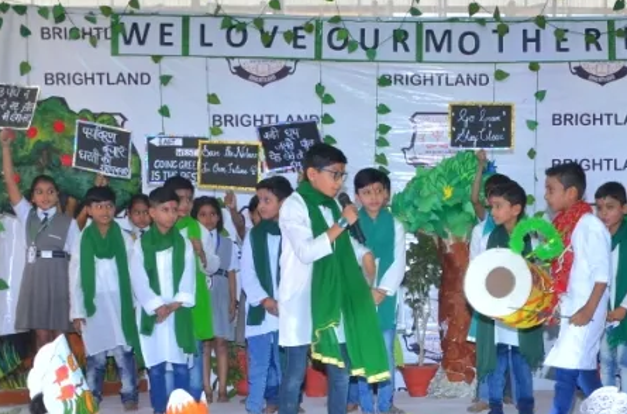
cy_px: 368
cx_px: 482
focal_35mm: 76
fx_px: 1320
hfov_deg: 26.3
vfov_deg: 17.6
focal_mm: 22
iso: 400
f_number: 5.6
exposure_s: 1/125
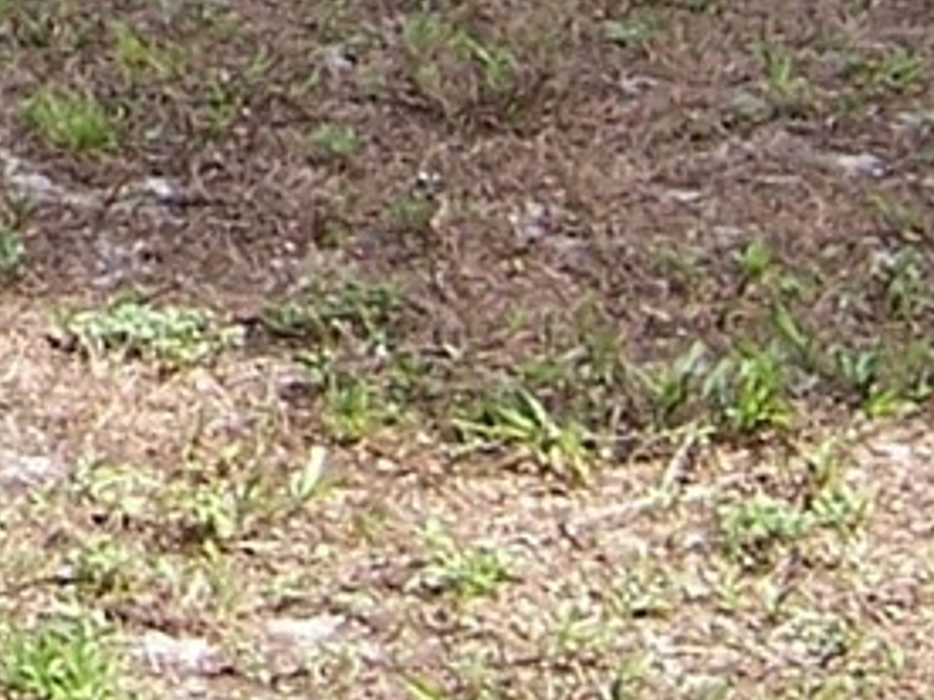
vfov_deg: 7.4
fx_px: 5154
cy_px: -771
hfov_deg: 9.7
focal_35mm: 191
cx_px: -873
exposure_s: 1/350
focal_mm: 5.5
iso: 80
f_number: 3.4
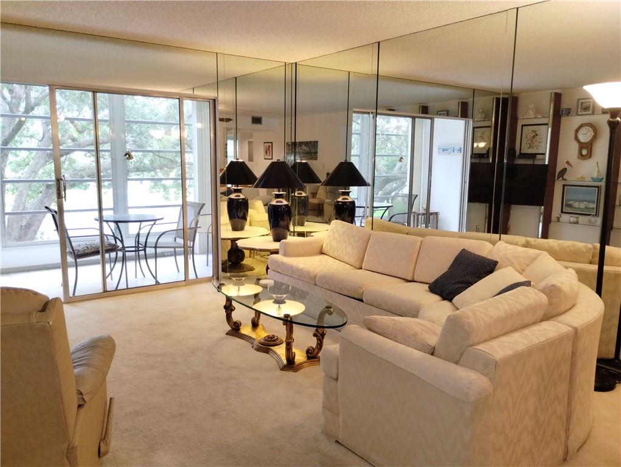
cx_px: 310
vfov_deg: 49.8
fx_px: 503
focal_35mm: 28
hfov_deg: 63.4
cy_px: 234
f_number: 1.8
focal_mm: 4.27
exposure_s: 1/31.4
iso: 400
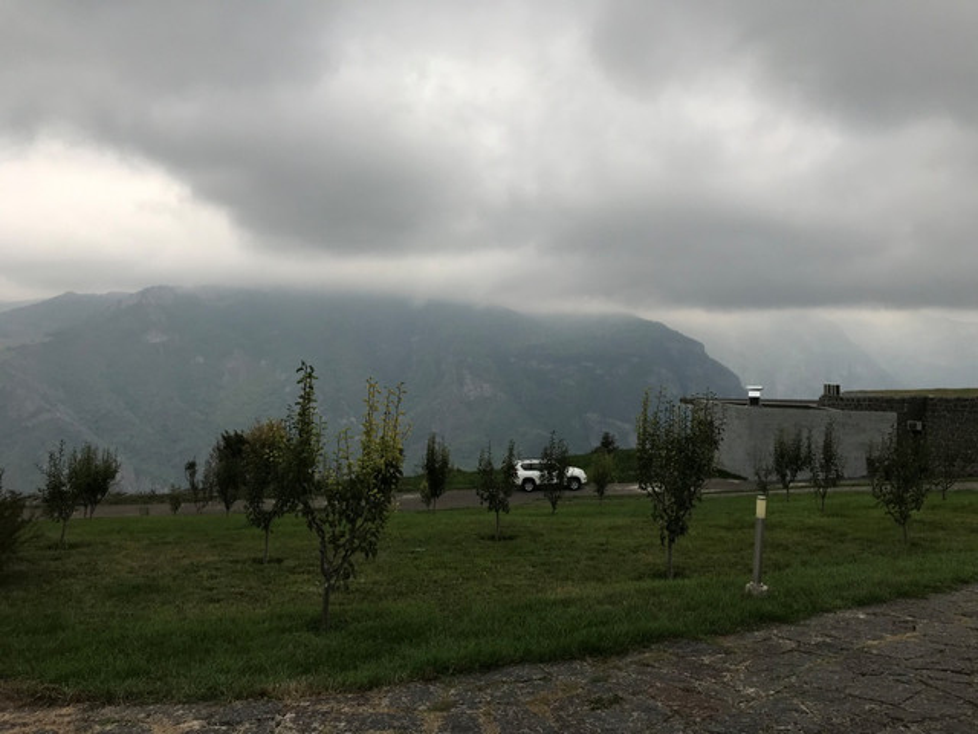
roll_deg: +2.4
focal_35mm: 28
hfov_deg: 63.4
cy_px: 367
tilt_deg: -0.2
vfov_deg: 49.7
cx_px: 489
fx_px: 791
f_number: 1.8
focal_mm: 3.99
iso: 20
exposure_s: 1/287
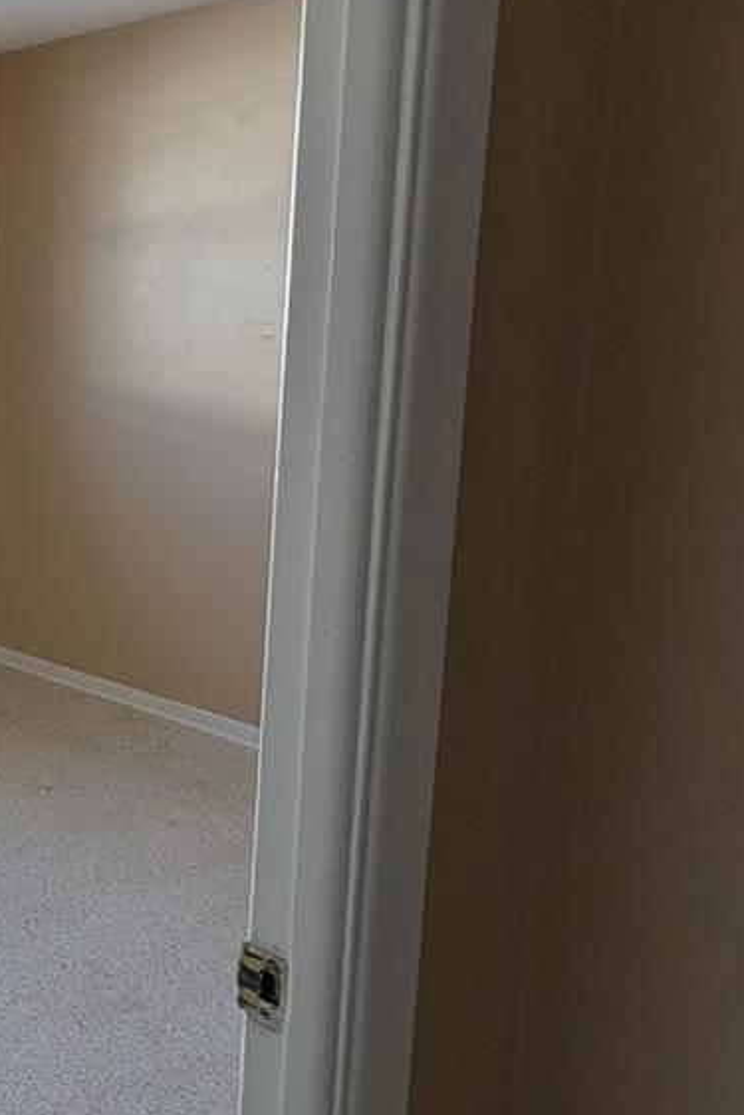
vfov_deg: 51.8
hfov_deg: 29.1
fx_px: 1146
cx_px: -227
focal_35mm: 37
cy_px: 514
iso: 41
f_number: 2.2
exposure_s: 1/110
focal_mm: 1.95
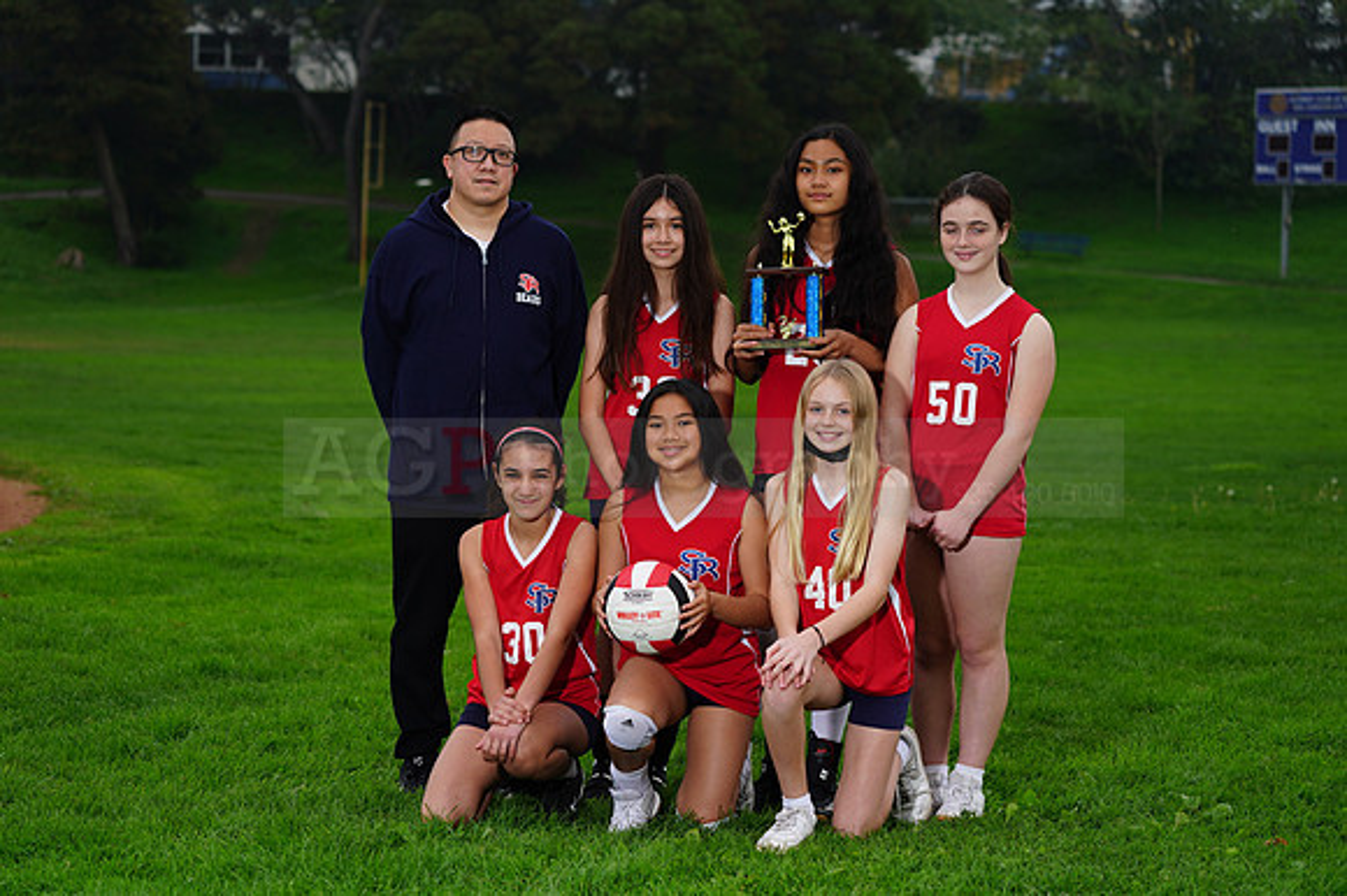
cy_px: 448
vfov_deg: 13.7
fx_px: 3739
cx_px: 674
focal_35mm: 100
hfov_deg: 20.4
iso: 200
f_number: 5
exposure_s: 1/160
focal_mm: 100
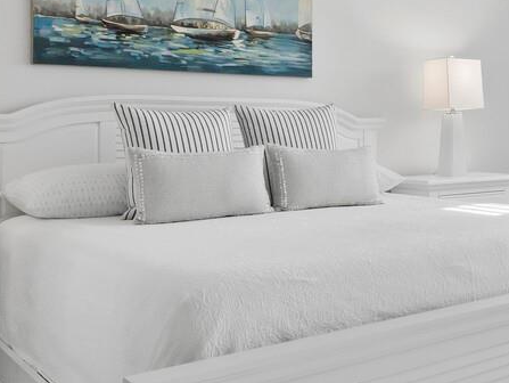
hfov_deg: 35.4
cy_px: 129
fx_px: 736
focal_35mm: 50
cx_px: 479
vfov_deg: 29.0
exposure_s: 1/6
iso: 400
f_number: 11
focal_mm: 7
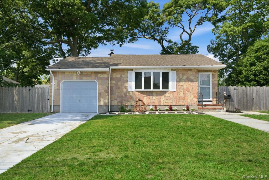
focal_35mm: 24
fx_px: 179
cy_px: 90
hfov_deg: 73.7
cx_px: 134
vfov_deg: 53.1
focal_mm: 24
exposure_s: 1/250
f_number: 11
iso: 320
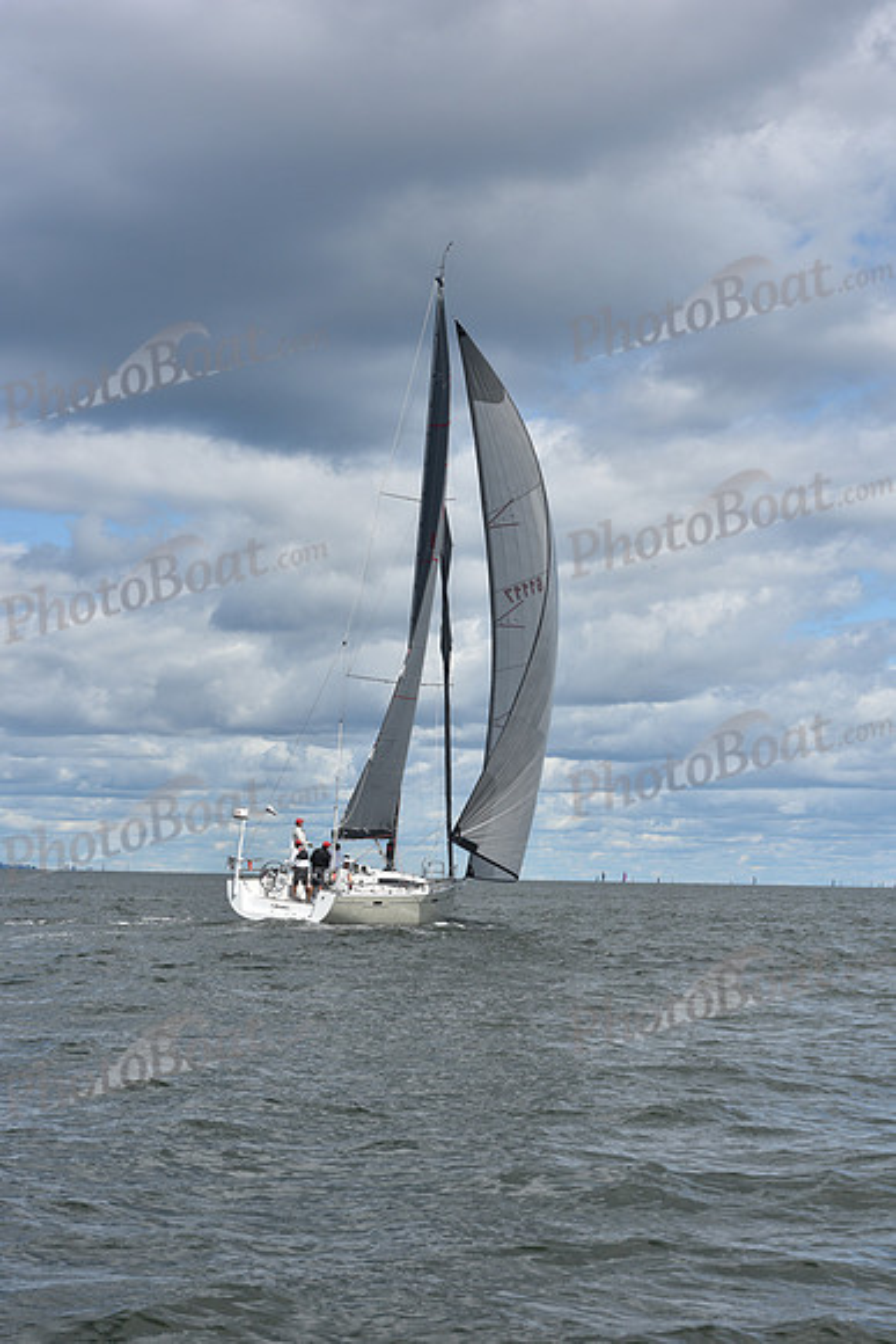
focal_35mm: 70
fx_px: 2612
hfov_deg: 19.5
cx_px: 448
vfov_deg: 28.8
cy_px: 672
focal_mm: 70
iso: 250
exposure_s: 1/800
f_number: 10
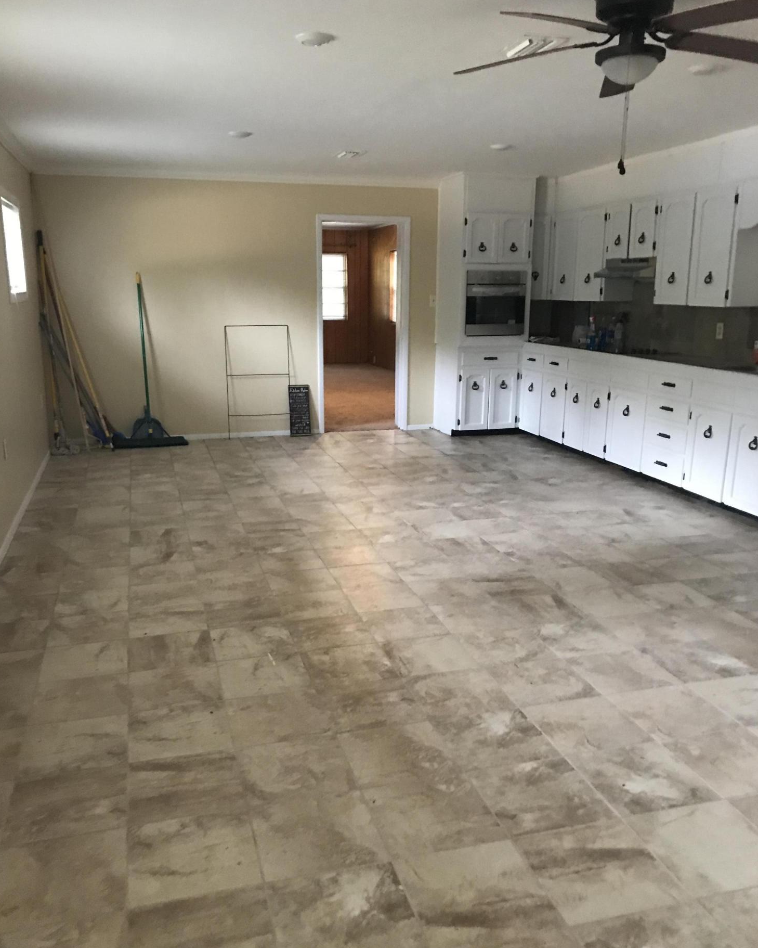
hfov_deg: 48.5
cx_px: 385
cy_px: 499
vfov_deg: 58.7
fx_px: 841
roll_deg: -1.9
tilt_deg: -11.7
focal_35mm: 30
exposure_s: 1/11
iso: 100
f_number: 1.8
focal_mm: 3.99
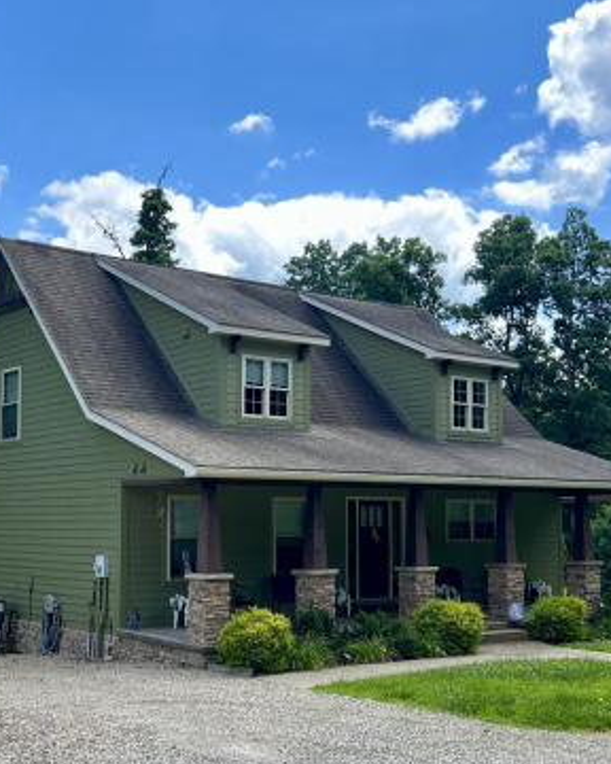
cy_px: 436
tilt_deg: +4.4
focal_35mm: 47
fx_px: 1062
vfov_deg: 39.5
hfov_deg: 31.9
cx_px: 231
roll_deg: +0.2
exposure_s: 1/1079
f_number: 1.5
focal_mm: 5.7
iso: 50
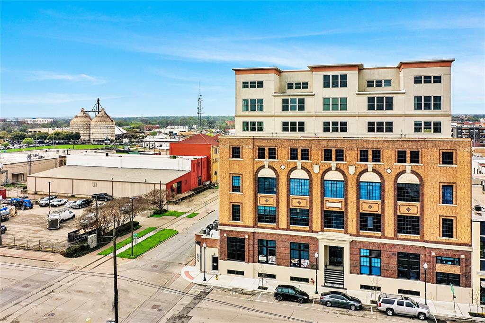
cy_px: 162
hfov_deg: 65.5
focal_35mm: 28
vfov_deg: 46.4
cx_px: 242
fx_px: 377
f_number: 4
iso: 100
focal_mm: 10.26
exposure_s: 1/120
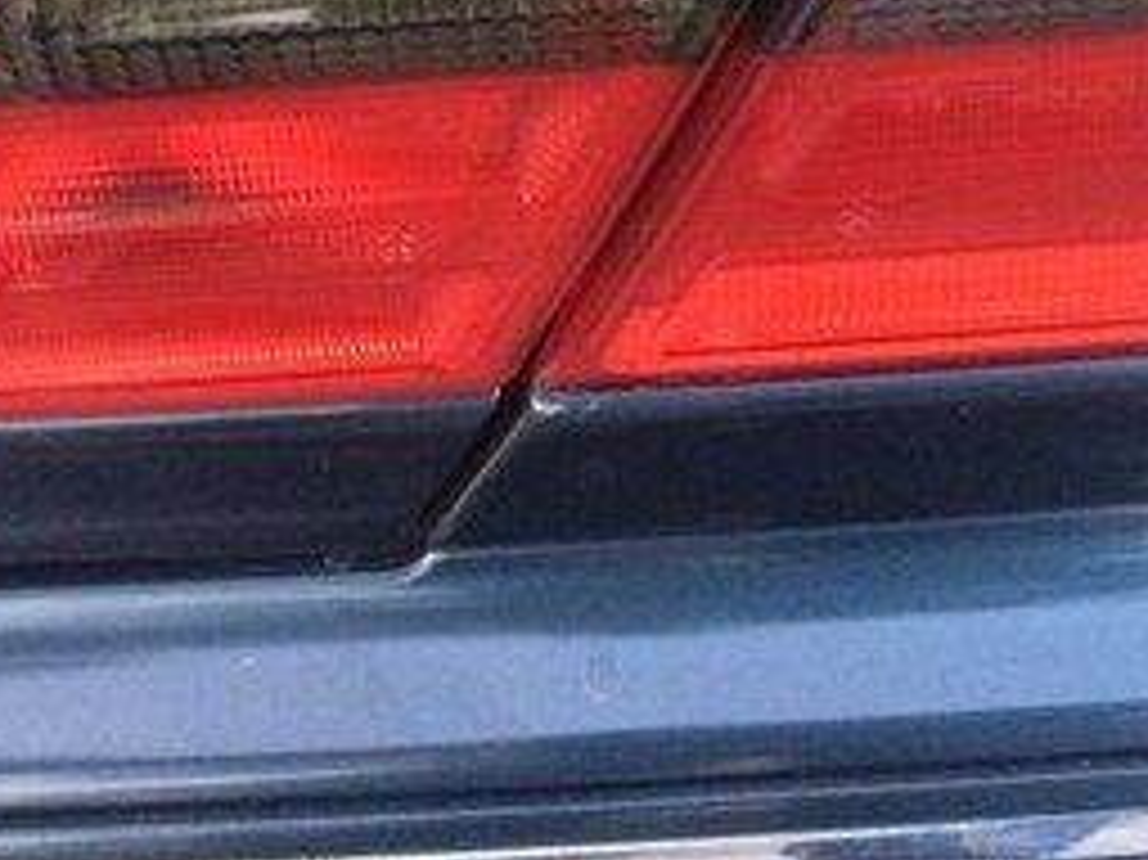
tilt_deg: -47.8
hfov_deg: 26.0
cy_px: -214
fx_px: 2486
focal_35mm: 75
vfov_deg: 18.4
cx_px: 630
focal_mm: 4.15
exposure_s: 1/33
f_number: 2.2
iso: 200
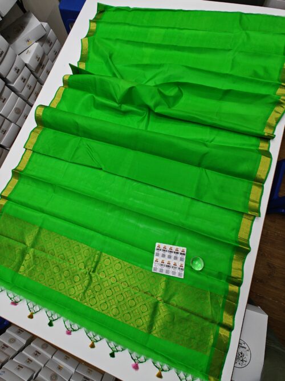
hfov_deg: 85.7
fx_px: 154
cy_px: 190
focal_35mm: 14
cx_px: 142
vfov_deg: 102.1
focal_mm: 2.62
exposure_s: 1/100
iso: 125
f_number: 2.2
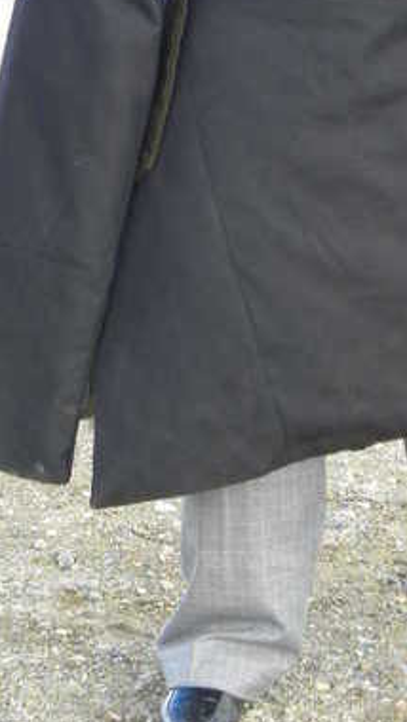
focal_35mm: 165
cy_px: 34
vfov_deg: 12.9
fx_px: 3163
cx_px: 257
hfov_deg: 7.4
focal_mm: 13.4
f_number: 4
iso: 64
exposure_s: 1/62.1
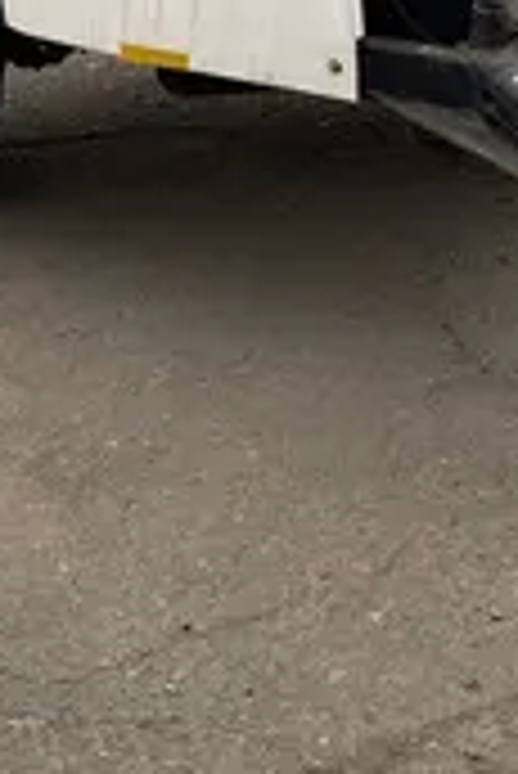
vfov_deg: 16.8
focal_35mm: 115
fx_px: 2477
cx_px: 419
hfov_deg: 11.9
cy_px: -223
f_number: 1.8
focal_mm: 4.25
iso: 32
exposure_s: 1/122
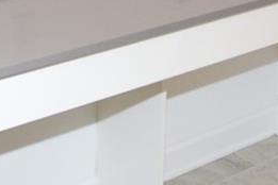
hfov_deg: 22.1
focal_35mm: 92
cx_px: 129
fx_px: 710
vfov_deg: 13.7
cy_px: -116
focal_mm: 10
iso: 800
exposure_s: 1/100
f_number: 5
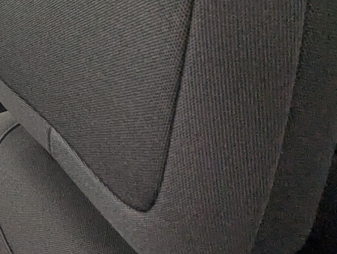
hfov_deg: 29.6
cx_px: -101
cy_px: 28
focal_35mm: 52
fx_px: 507
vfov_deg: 27.2
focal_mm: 2.35
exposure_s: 1/52
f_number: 2.2
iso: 66
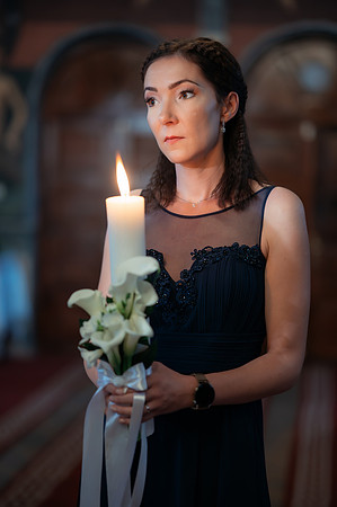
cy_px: 254
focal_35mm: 85
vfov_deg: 23.9
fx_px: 1196
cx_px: 168
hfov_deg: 16.0
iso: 1600
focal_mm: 85
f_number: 1.8
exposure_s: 1/200
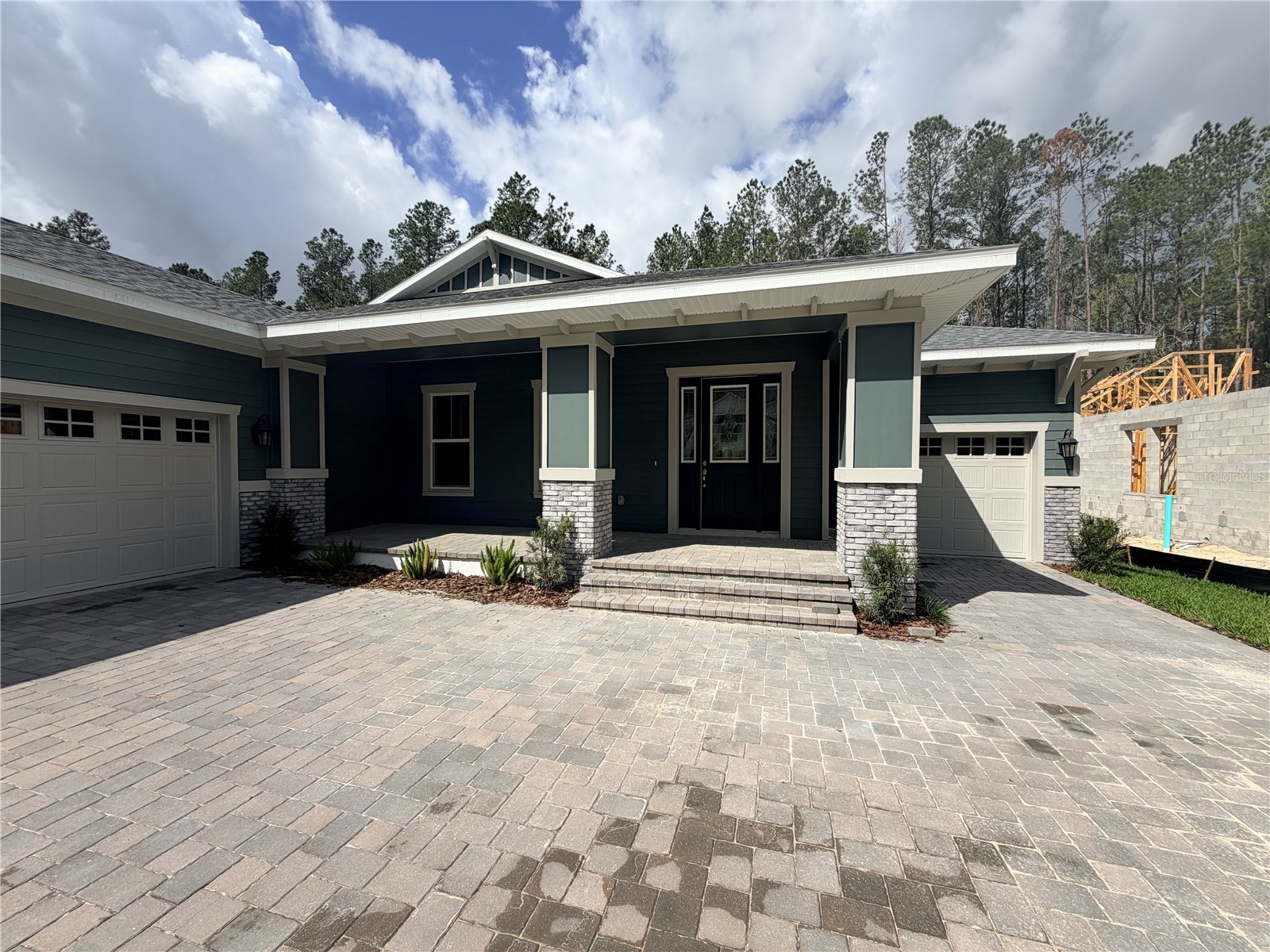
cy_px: 476
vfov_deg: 85.7
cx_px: 635
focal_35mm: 14
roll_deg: -0.1
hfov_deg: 102.1
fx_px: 514
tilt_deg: -1.2
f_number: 2.2
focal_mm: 2.22
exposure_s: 1/1259
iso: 20
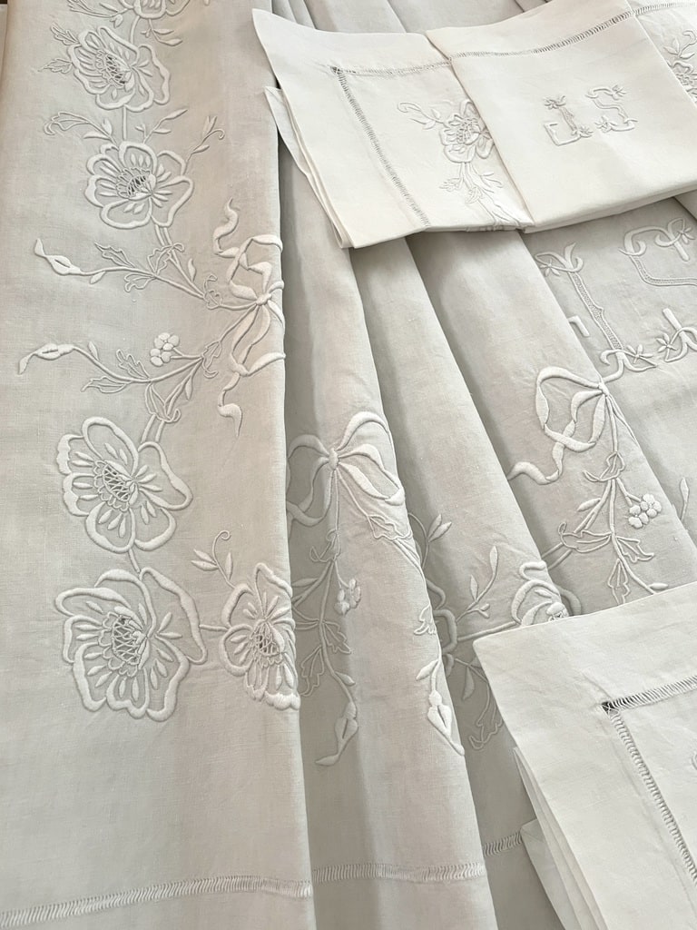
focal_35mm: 26
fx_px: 698
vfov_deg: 67.3
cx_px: 348
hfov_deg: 53.1
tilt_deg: -66.3
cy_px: 465
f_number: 1.6
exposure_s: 1/50
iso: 64
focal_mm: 4.2
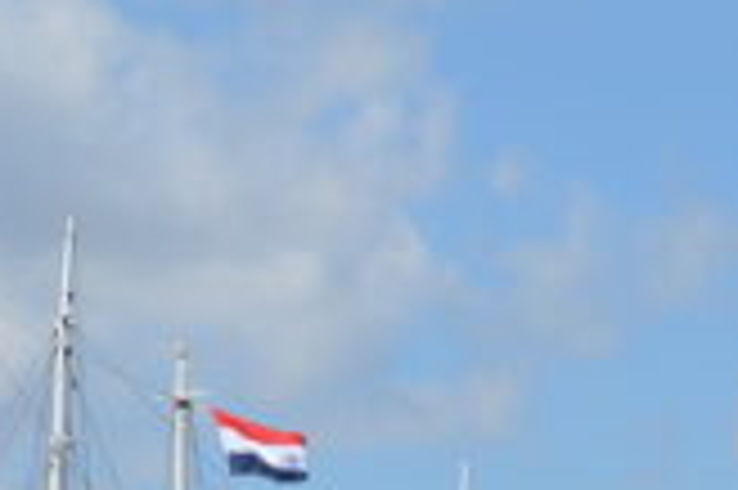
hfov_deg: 7.1
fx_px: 5980
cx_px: 590
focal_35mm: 292
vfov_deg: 4.7
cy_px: 764
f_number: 9
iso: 100
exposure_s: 1/320
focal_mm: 40
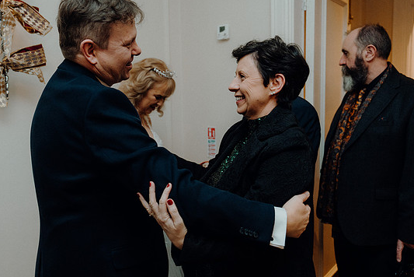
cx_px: 198
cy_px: 140
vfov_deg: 36.0
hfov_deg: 51.8
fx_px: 426
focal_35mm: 37
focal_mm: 34
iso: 2500
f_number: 3.5
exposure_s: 1/200
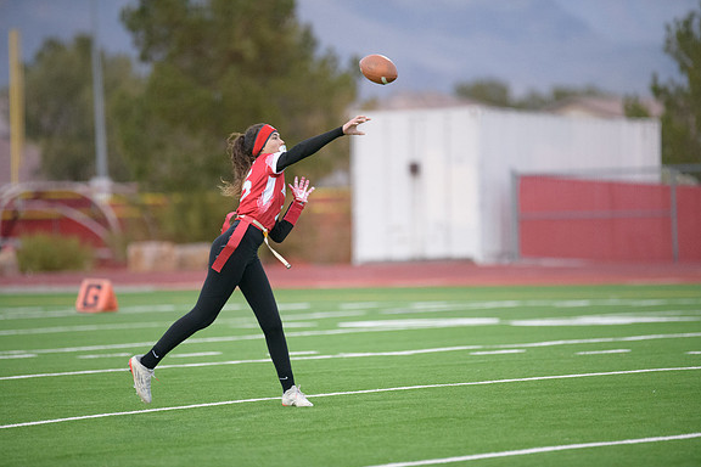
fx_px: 5880
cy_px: 234
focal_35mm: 302
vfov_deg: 4.6
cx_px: 352
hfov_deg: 6.8
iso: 5000
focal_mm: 300
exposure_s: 1/3200
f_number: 2.8
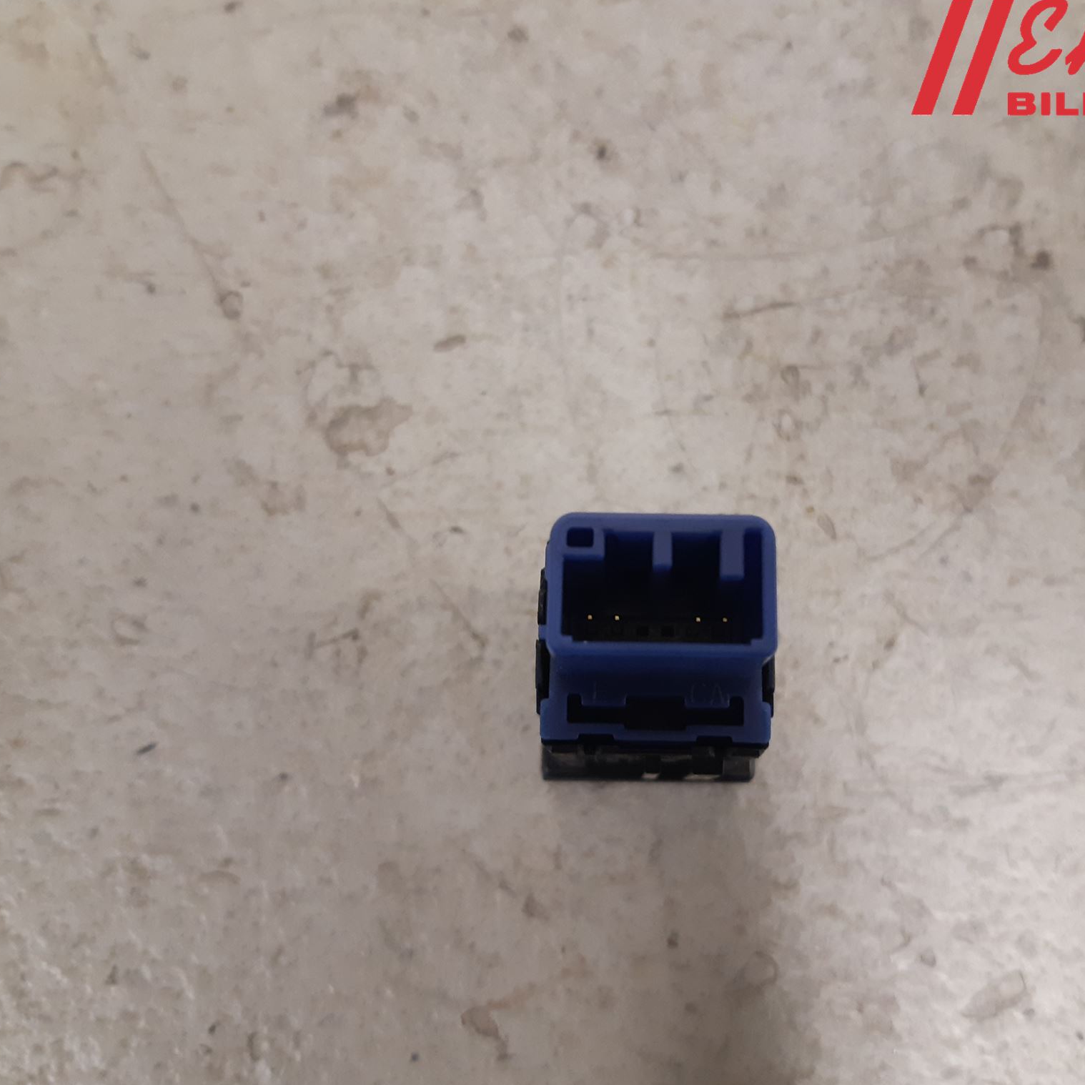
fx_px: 1099
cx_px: 618
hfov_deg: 52.4
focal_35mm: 31
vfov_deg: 52.5
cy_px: 543
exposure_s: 1/25
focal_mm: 3.93
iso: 250
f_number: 1.7
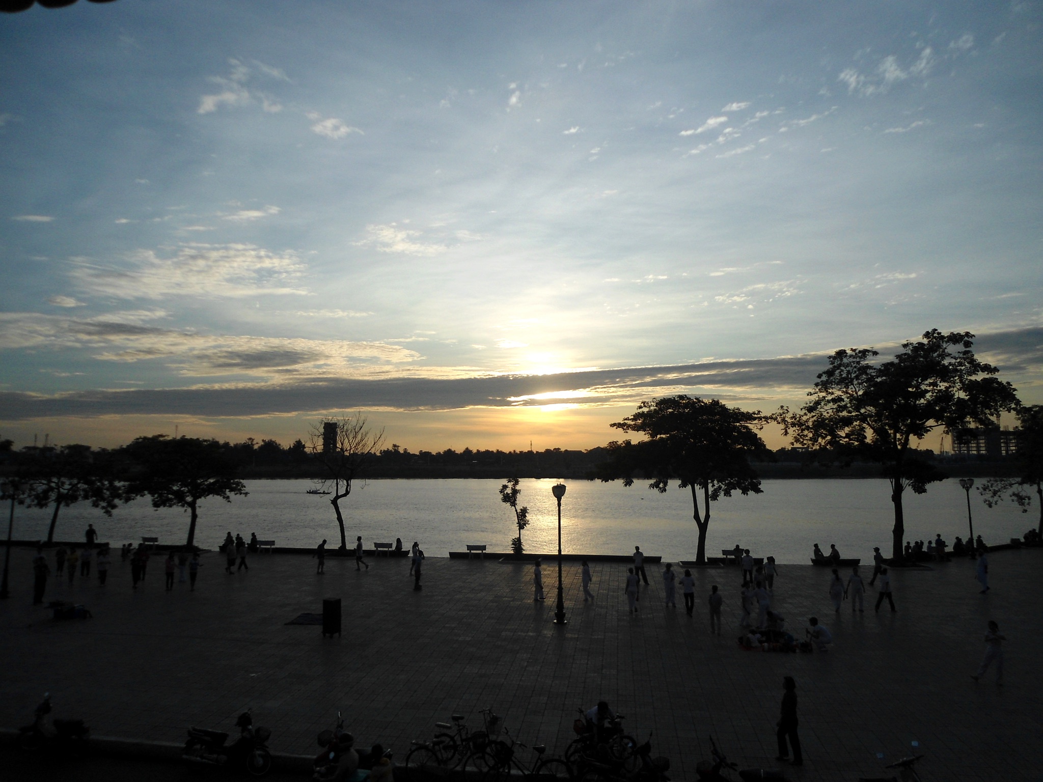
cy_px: 391
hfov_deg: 67.3
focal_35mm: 26
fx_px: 783
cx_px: 522
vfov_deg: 53.1
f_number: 8
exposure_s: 1/320
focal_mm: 4.7
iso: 80
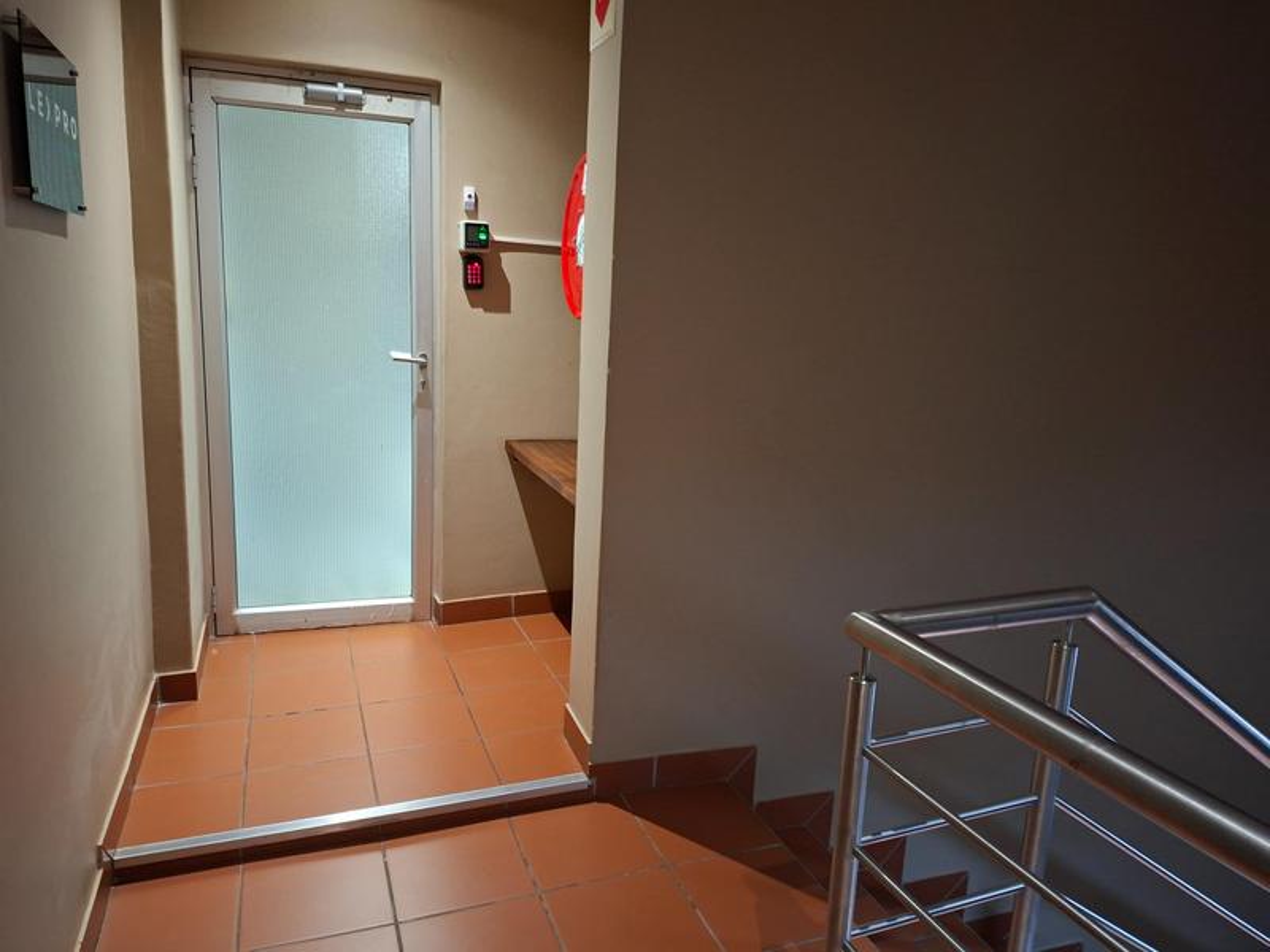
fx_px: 844
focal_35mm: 23
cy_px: 476
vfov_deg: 58.9
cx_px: 635
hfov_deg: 73.9
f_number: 1.8
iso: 800
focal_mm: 5.54
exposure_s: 1/24
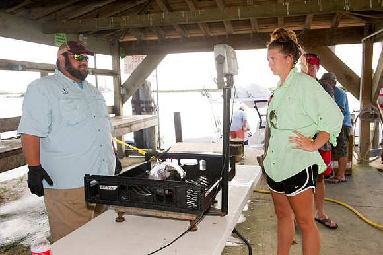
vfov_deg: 41.1
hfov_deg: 58.7
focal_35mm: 32
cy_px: 128
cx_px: 192
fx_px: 340
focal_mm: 32
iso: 320
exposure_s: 1/250
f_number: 7.1
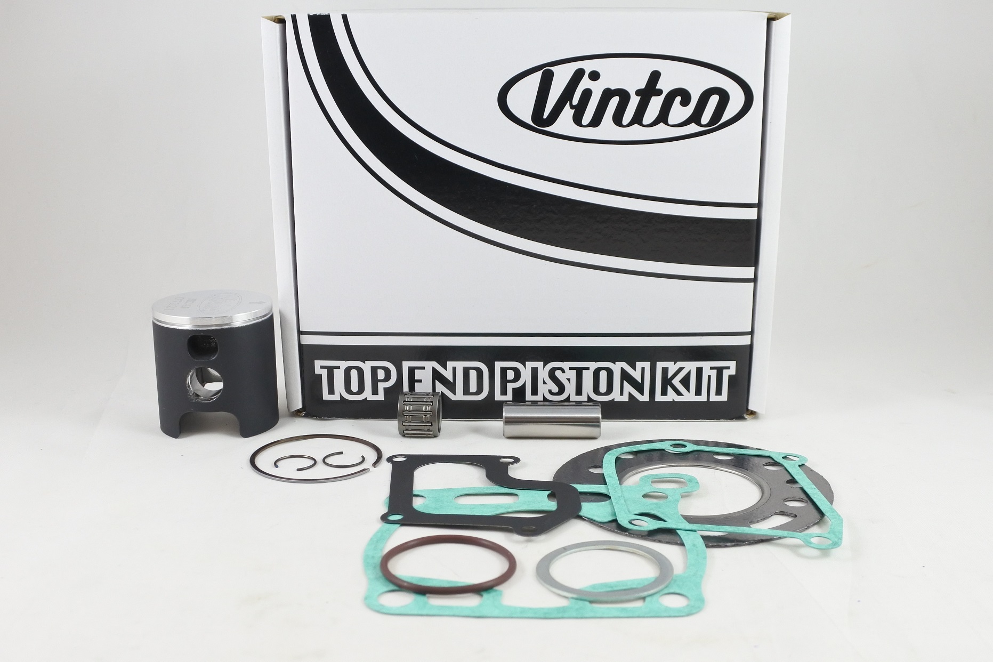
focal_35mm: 33
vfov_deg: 40.0
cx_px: 496
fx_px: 910
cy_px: 331
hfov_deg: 57.2
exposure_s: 1/125
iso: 500
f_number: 3.8
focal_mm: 12.3
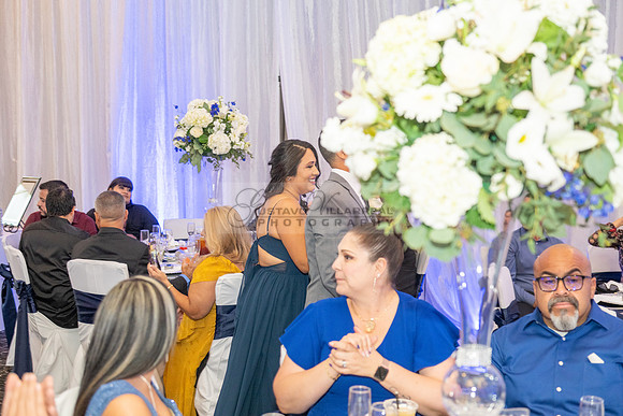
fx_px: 831
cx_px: 312
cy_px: 208
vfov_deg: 28.1
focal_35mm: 48
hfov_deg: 41.1
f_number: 3.5
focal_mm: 48
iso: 1600
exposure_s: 1/160
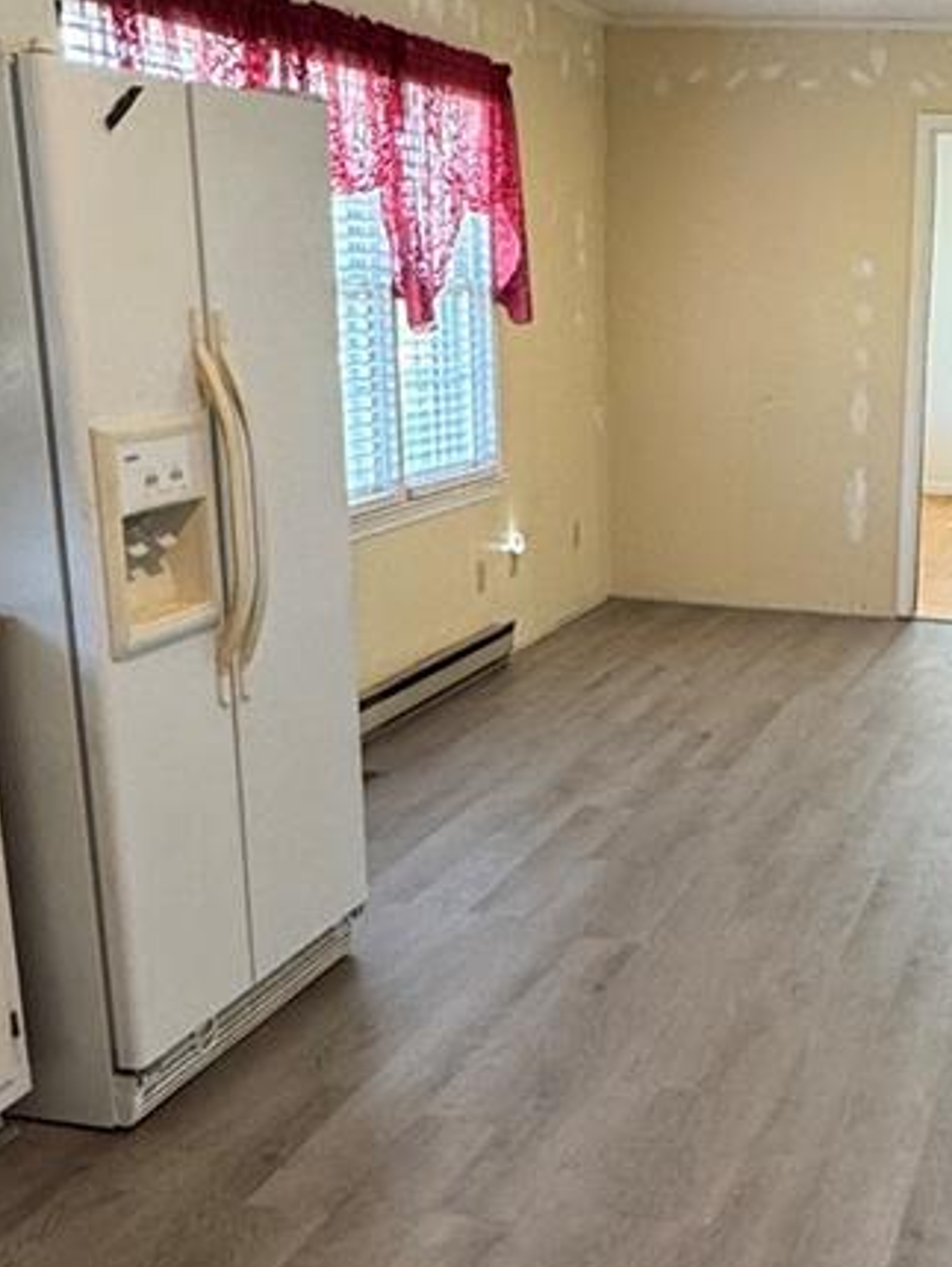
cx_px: 796
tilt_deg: -18.3
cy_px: 837
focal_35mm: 50
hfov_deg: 28.4
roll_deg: -1.8
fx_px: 1832
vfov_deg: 37.8
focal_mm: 2.22
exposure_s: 1/120
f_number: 2.2
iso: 250
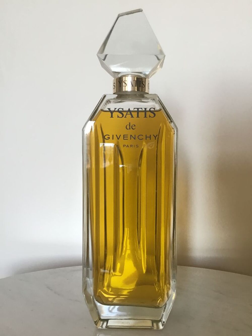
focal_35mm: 31
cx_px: 126
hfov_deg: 45.4
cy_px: 168
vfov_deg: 58.3
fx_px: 301
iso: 50
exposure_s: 1/33
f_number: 2.4
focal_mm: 3.3
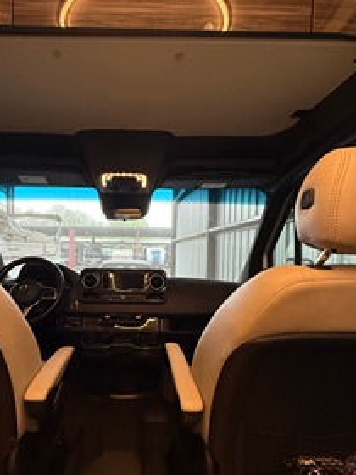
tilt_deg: -0.4
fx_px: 274
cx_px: 134
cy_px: 260
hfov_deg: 65.0
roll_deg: -1.1
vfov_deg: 81.5
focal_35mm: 20
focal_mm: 2.22
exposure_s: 1/99
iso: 250
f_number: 2.2
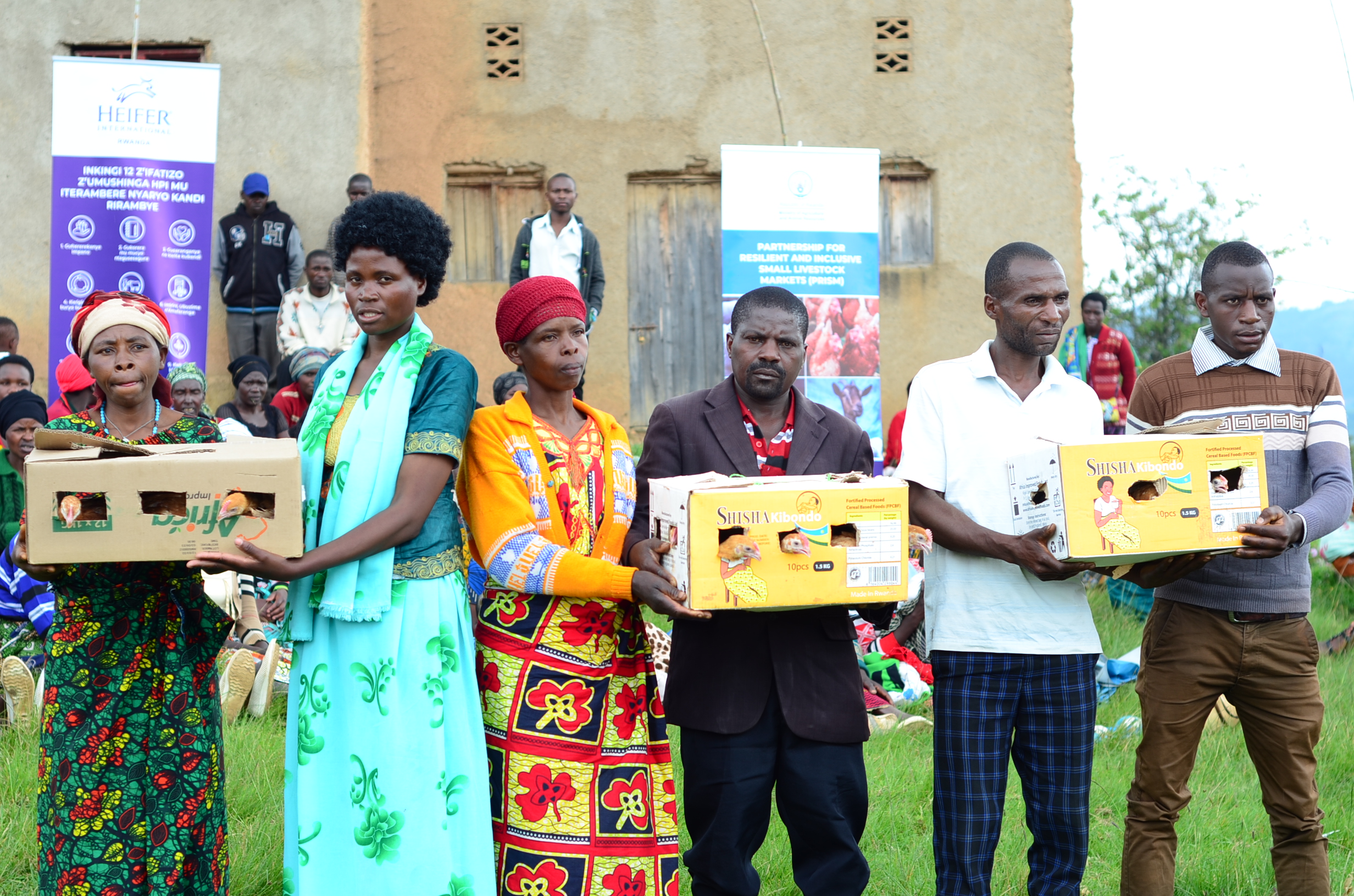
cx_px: 677
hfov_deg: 27.0
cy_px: 448
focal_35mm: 75
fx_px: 2815
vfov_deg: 18.1
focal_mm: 50
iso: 100
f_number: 4
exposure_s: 1/200
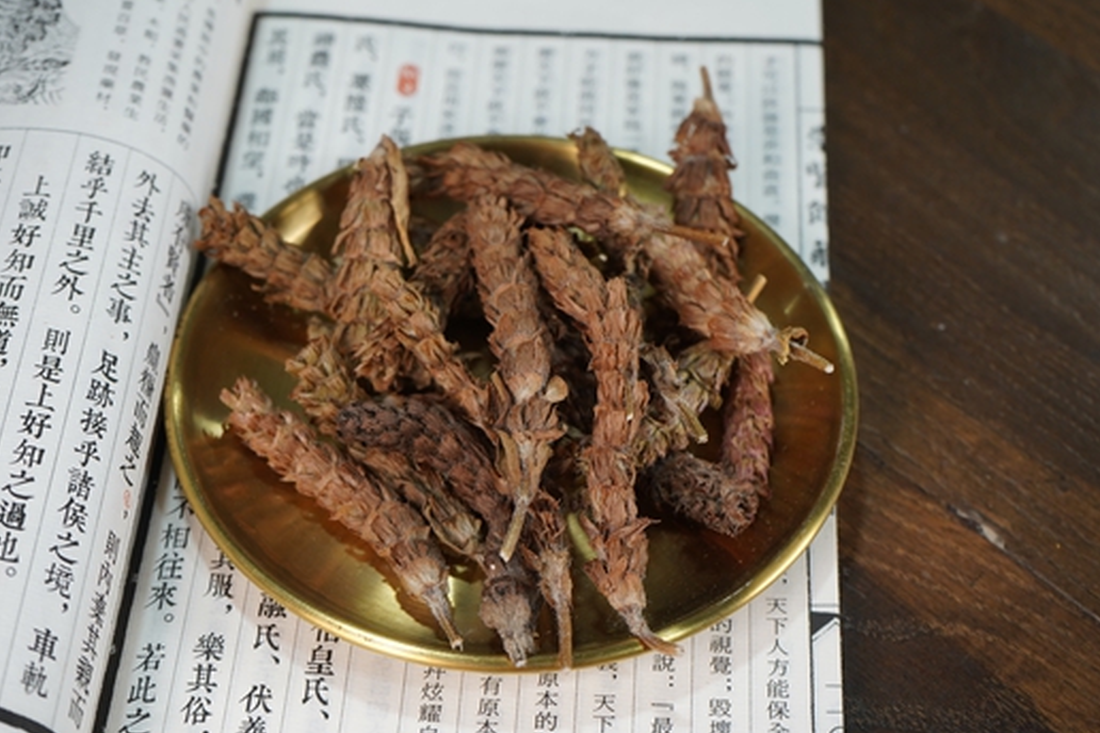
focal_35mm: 64
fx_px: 1955
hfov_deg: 31.4
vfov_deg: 21.2
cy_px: 352
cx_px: 512
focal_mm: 55
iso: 800
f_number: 7.1
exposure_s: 1/100
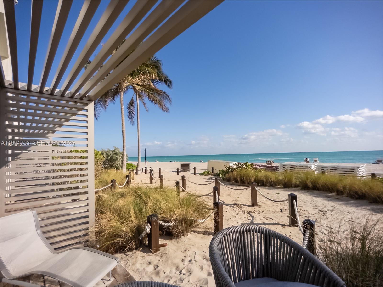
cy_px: 144
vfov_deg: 56.8
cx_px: 192
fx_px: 265
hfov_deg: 71.6
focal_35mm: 24
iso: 50
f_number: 1.8
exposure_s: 1/67000
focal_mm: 6.86
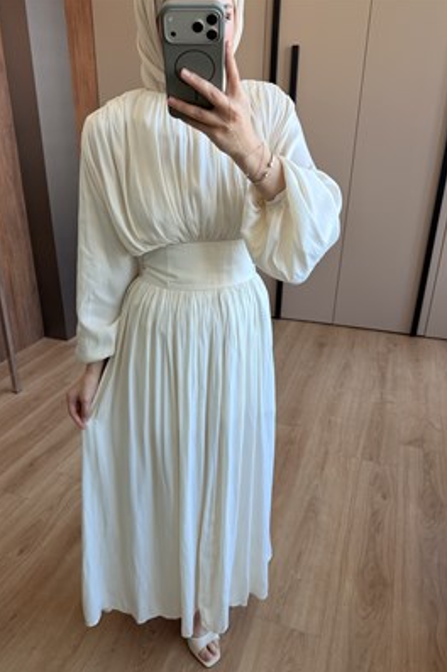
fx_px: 485
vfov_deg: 69.4
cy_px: 346
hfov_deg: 49.4
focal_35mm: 26
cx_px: 198
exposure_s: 1/121
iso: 160
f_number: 1.78
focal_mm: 6.76
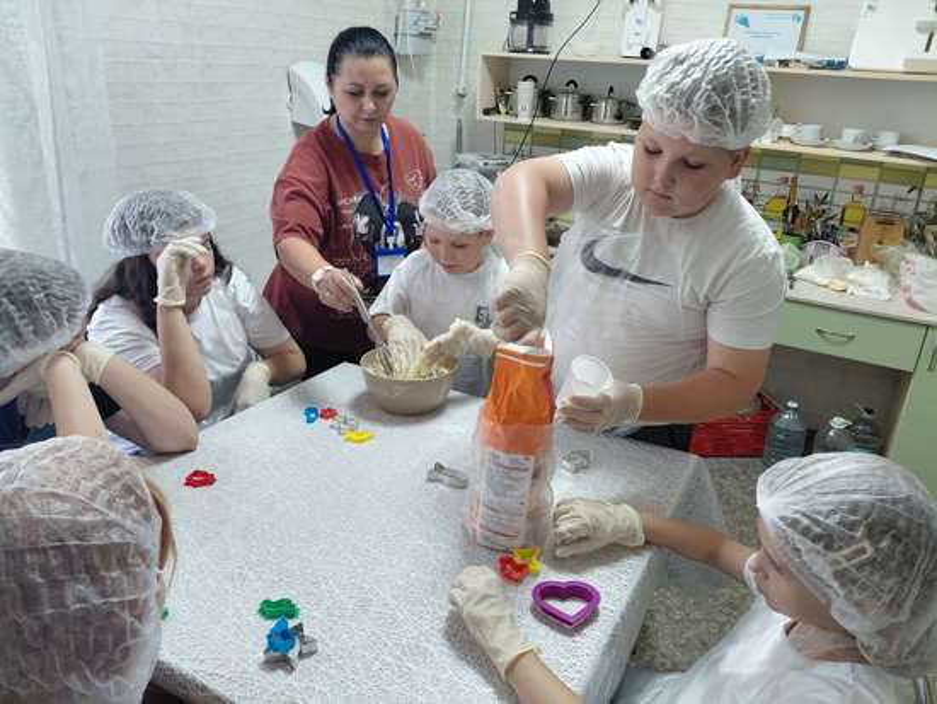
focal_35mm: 25
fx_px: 677
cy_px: 352
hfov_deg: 69.4
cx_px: 468
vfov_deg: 54.9
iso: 200
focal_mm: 4.69
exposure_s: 1/60
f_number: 1.8
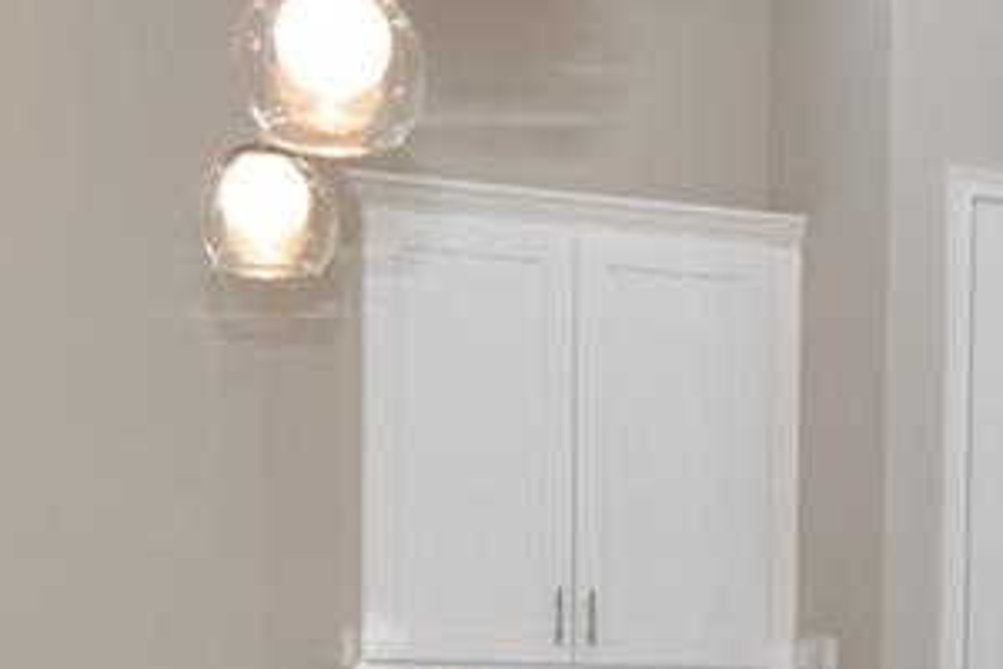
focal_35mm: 80
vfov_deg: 16.0
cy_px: 923
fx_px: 2229
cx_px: 1056
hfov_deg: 24.0
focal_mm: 10
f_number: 4
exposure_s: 1/60
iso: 200
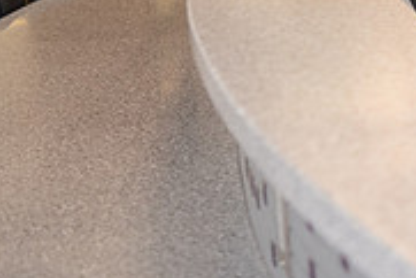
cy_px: -17
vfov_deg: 8.9
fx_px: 1781
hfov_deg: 12.5
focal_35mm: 154
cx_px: 657
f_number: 3.5
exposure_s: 1/200
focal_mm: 48
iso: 1000
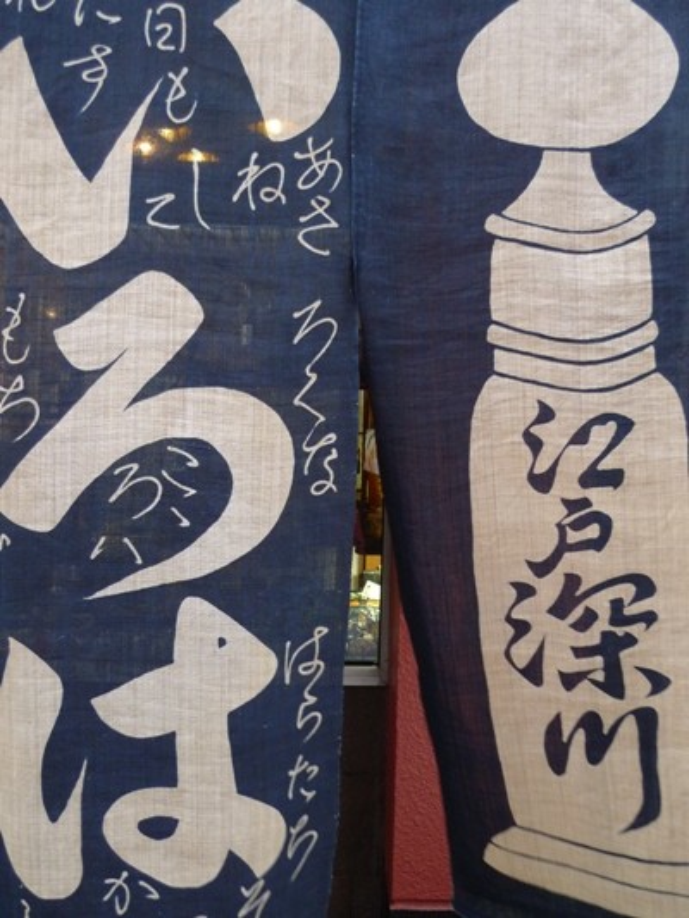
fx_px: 982
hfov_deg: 38.7
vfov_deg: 50.1
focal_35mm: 37
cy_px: 459
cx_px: 344
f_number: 2.4
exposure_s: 1/50
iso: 250
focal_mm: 7.9
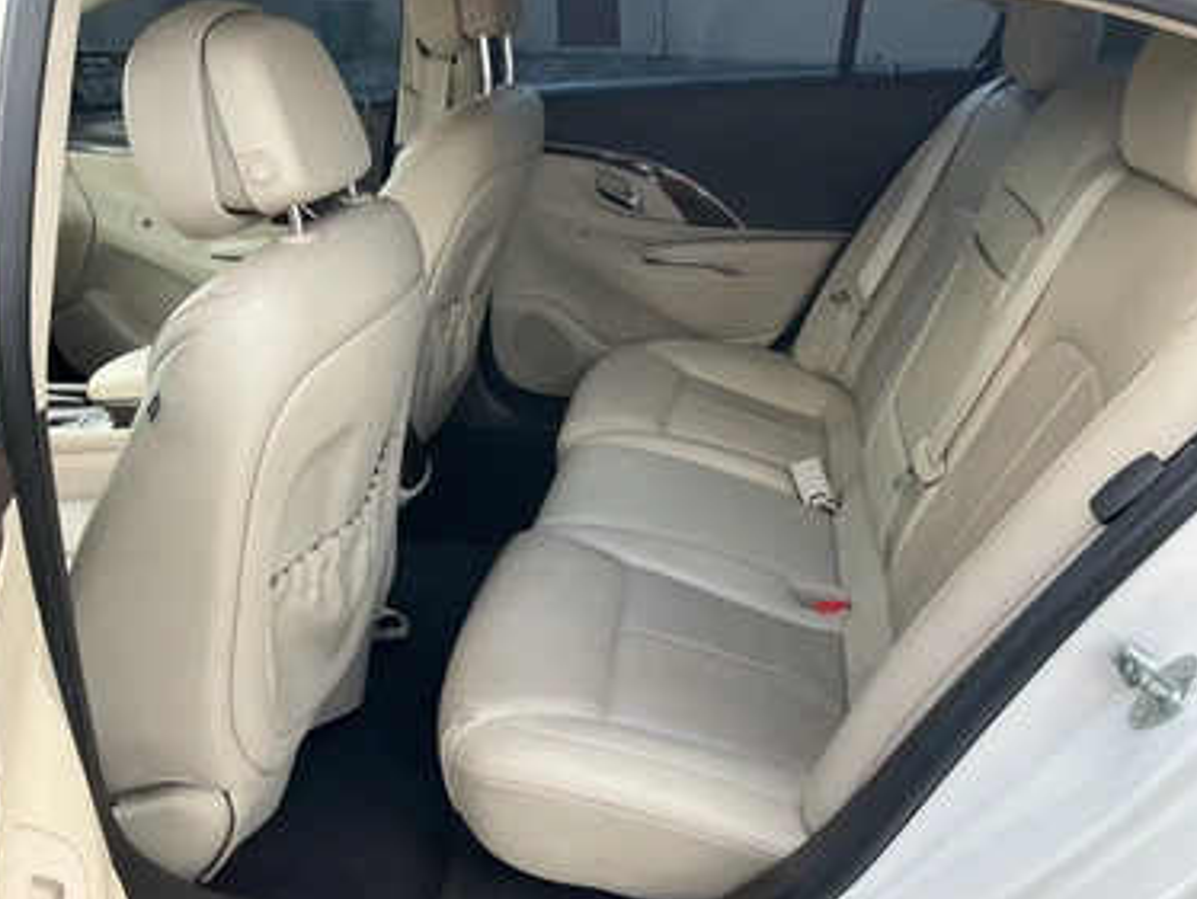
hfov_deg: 58.3
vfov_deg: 45.5
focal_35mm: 31
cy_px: 467
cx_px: 621
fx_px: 1073
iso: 25
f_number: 1.8
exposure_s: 1/122
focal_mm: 3
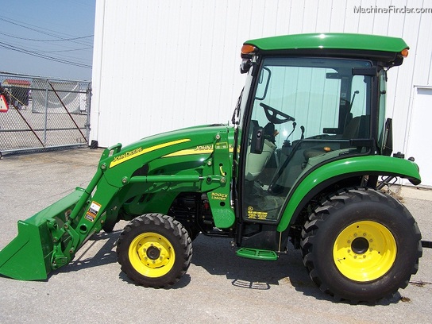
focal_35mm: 38
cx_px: 216
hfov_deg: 49.0
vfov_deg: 37.7
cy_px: 162
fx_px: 474
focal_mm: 6.3
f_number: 4
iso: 64
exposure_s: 1/640
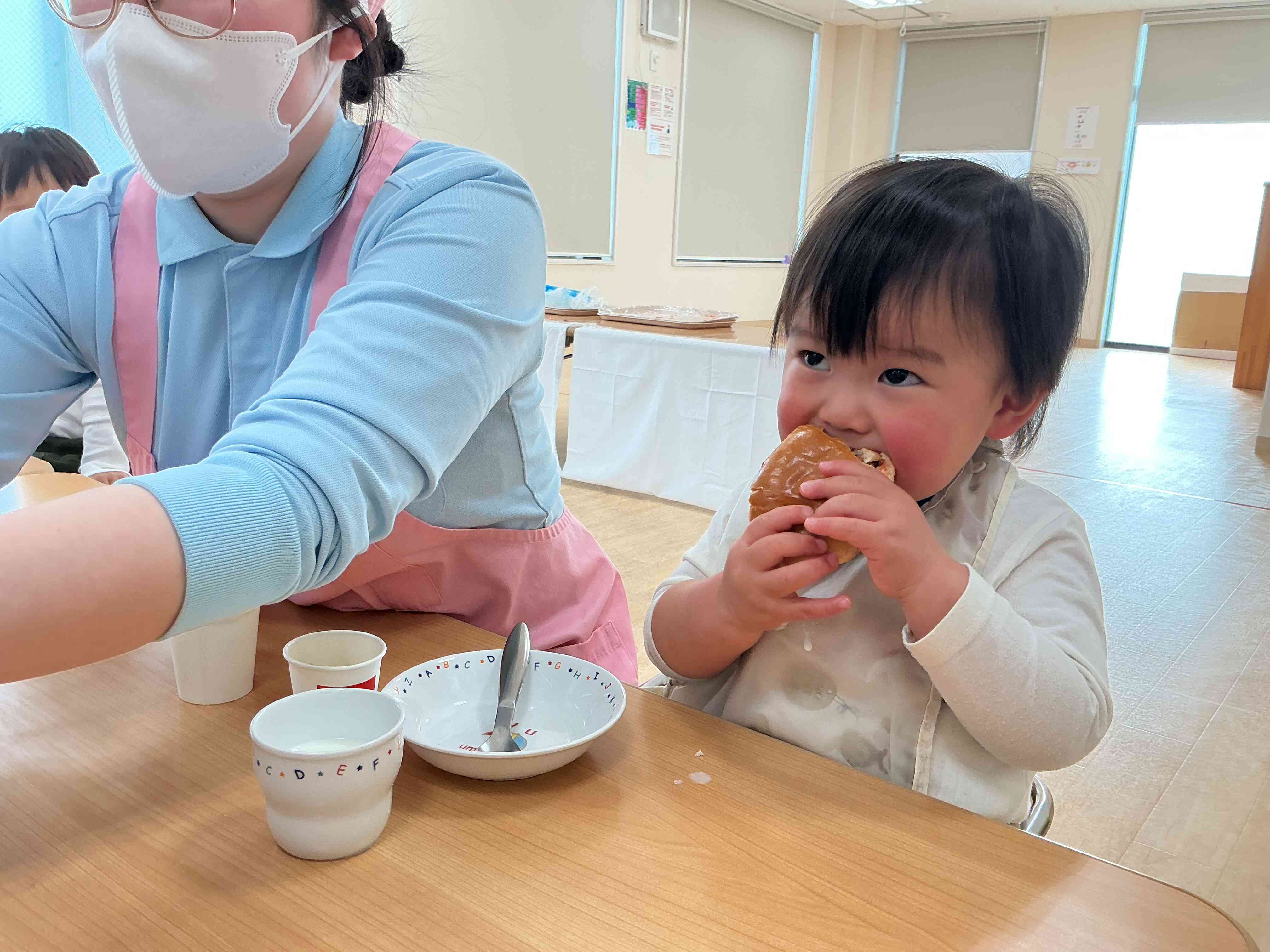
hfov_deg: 61.7
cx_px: 635
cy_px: 476
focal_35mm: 29
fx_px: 1064
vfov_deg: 48.2
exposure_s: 1/120
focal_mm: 3
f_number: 1.8
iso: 40
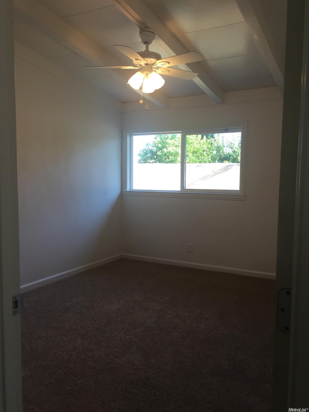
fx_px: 345
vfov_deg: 61.7
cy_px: 206
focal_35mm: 29
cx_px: 154
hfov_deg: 48.2
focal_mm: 4.15
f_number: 2.2
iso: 32
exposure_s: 1/60
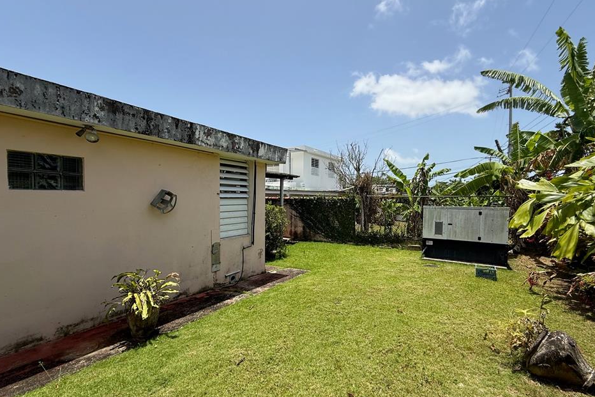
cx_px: 311
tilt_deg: -1.4
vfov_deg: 73.7
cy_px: 210
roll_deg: -2.7
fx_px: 264
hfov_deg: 96.7
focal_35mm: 16
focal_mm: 2.22
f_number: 2.2
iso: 50
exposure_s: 1/2237
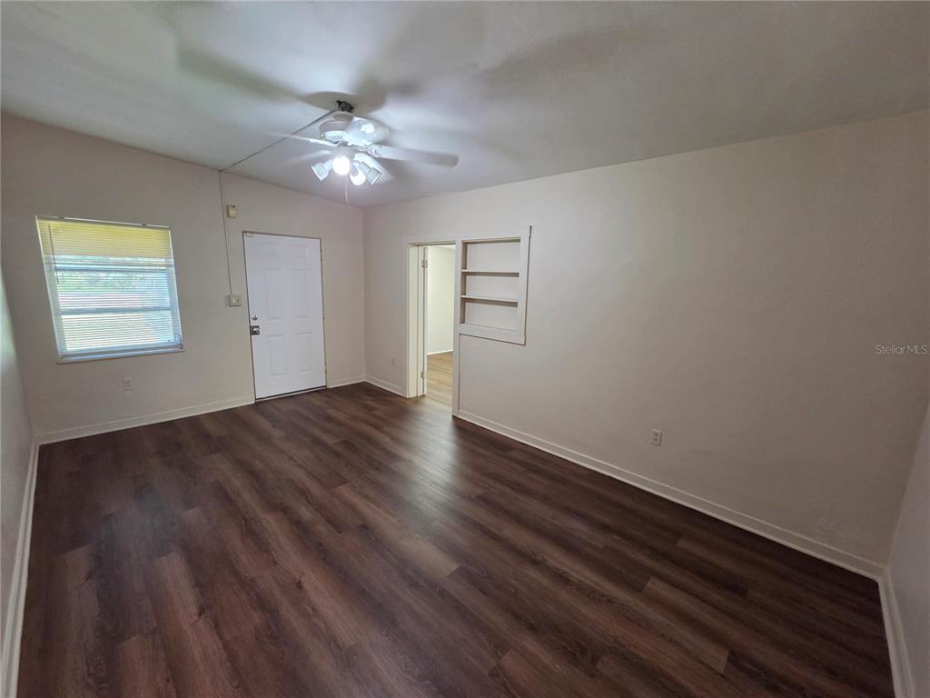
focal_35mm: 13
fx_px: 349
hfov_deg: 106.2
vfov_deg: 89.9
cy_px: 349
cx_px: 465
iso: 400
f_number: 2.2
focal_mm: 2.2
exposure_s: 1/60
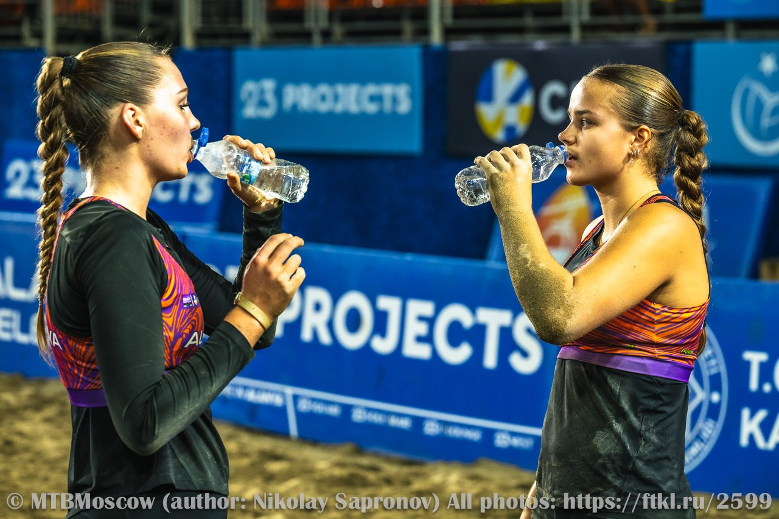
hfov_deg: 17.8
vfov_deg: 11.9
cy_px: 260
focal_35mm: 115
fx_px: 2488
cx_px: 390
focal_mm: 115
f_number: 5
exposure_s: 1/500
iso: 1250
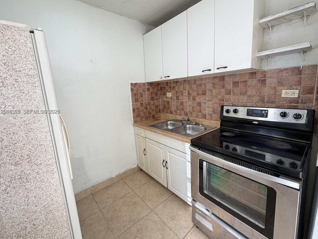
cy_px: 112
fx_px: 138
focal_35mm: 15
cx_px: 164
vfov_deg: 81.7
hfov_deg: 98.1
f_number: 2.2
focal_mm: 2.22
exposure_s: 1/121
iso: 250
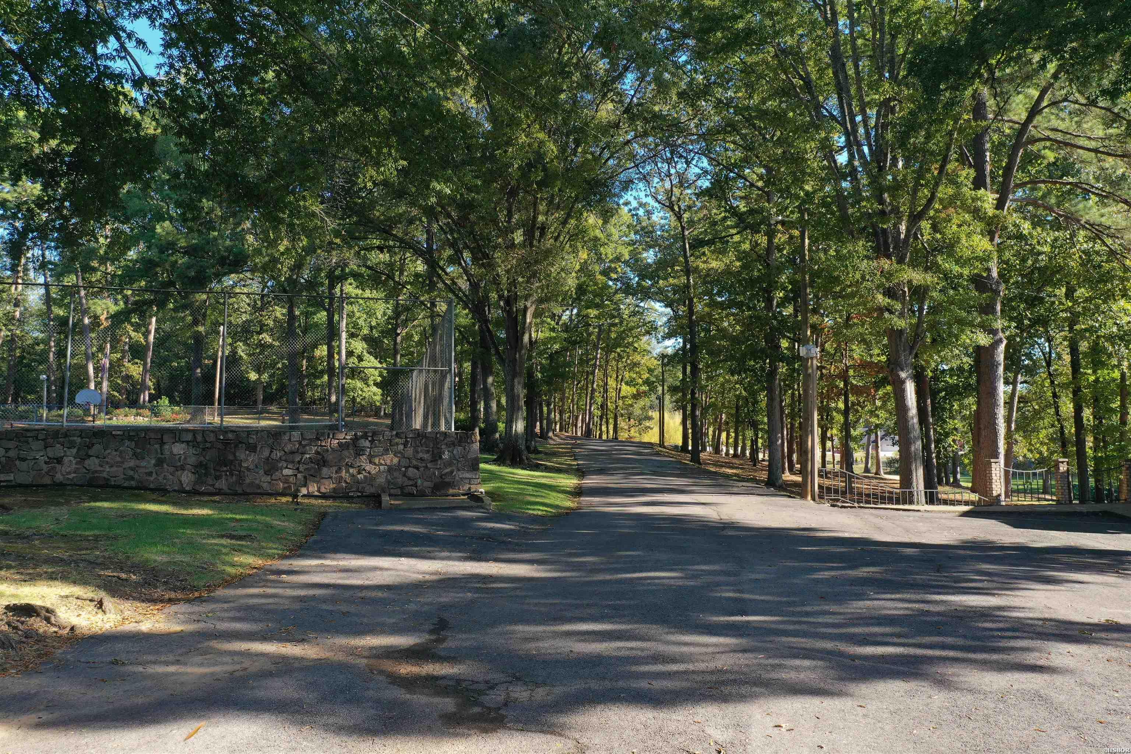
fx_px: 880
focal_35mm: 28
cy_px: 377
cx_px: 566
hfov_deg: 65.5
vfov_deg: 46.4
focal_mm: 10.26
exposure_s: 1/160
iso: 100
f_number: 4.5
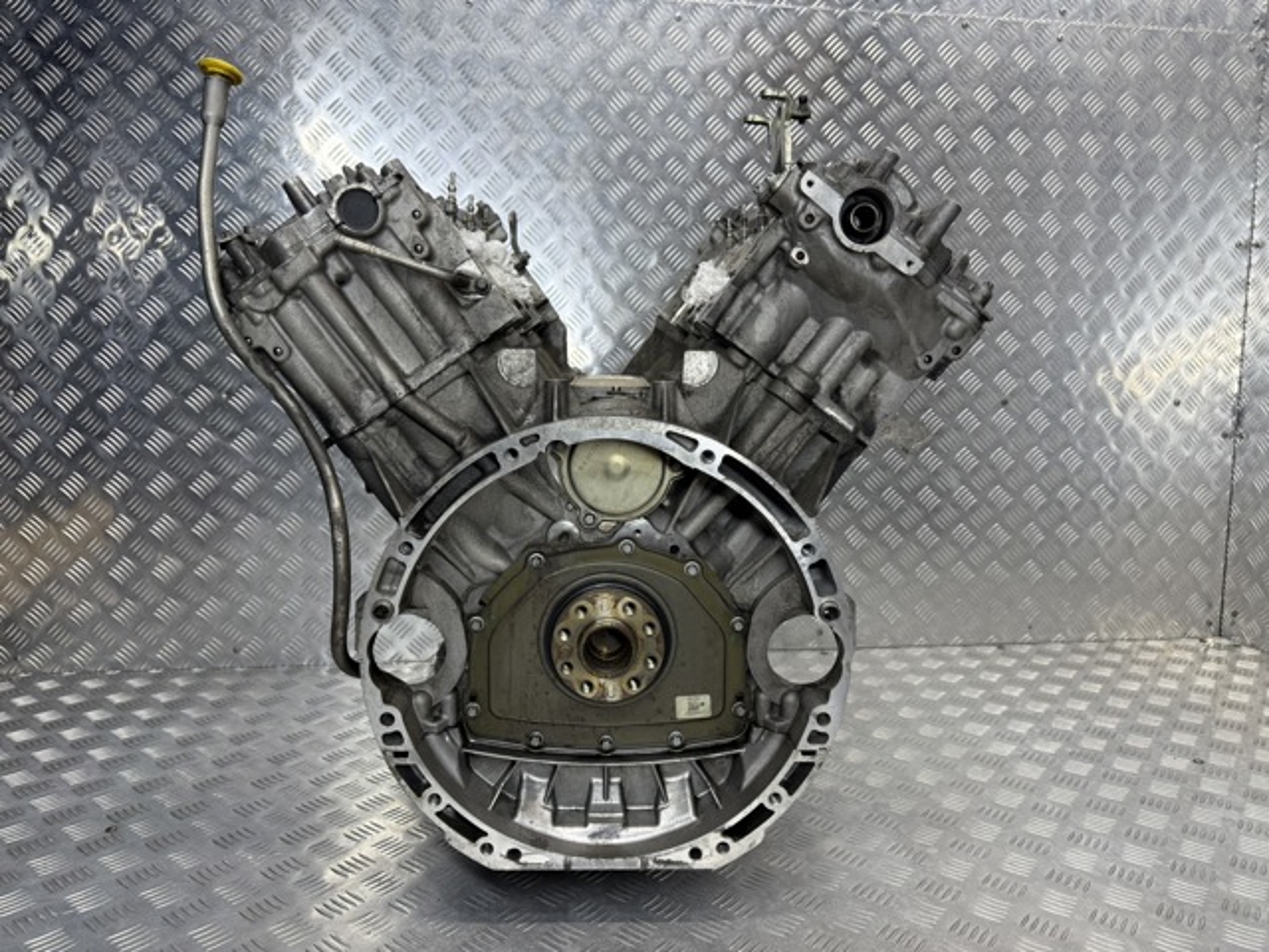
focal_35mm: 24
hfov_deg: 71.6
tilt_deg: -6.3
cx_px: 634
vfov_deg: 56.8
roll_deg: -0.1
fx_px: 880
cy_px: 476
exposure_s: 1/201
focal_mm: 6.76
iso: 100
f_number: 1.78
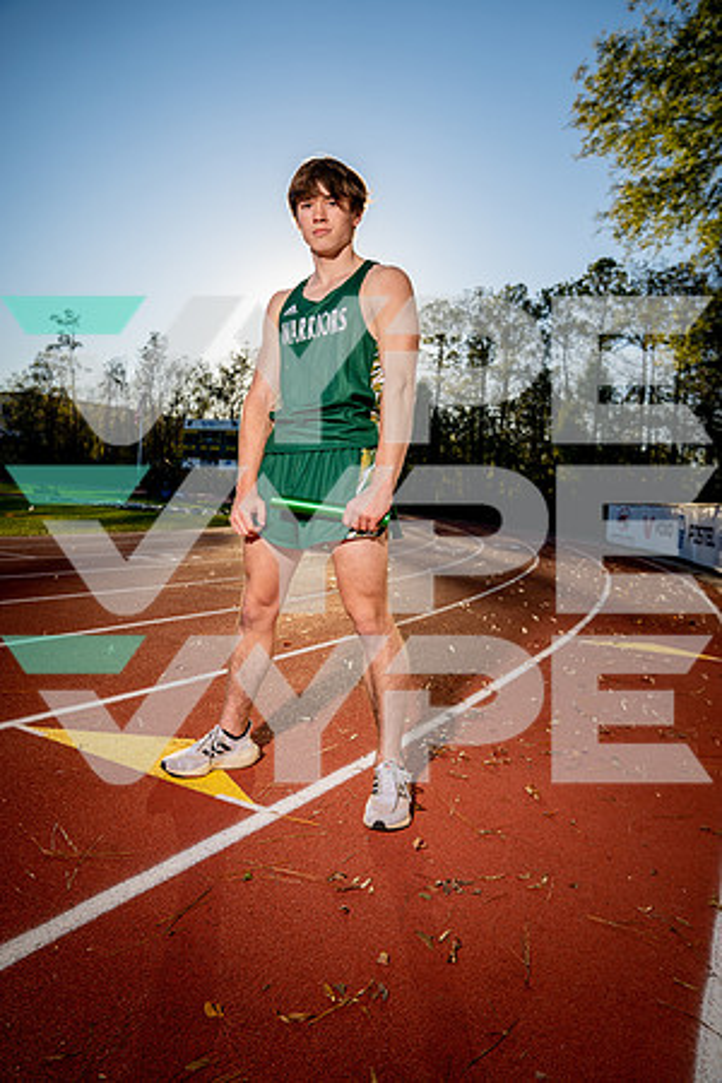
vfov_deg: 73.7
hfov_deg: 53.1
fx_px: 722
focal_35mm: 24
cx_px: 361
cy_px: 542
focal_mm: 24
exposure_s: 1/1000
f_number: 4.5
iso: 100
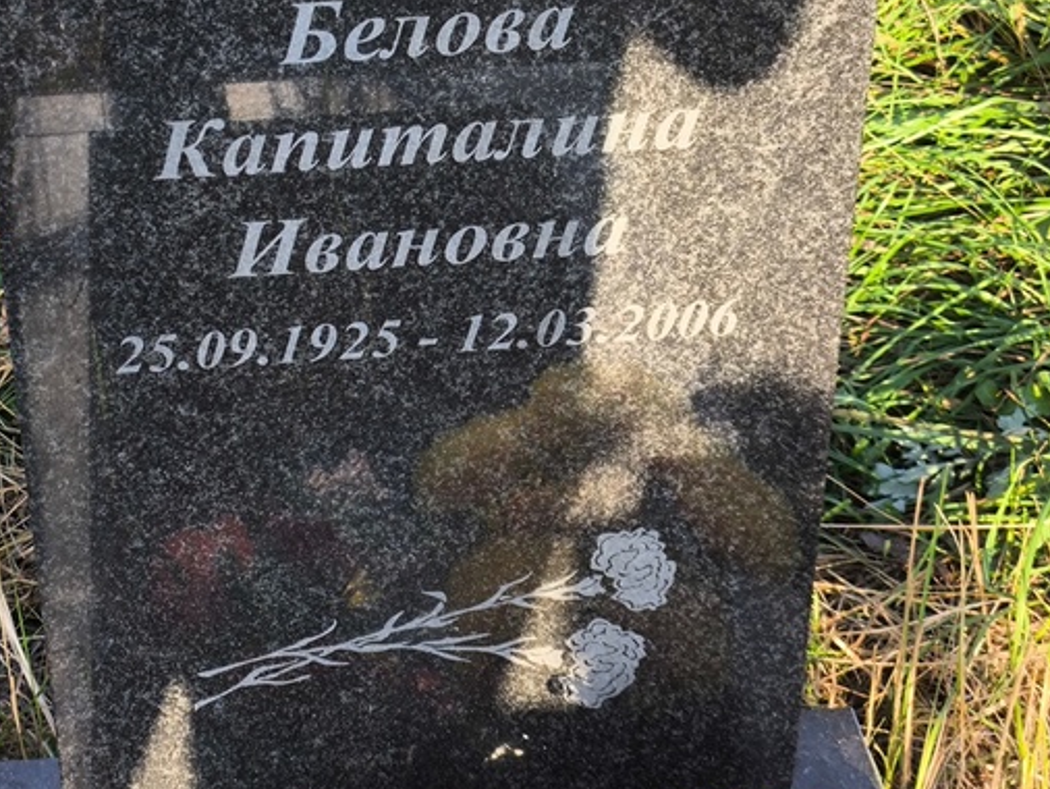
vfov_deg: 18.7
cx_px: 321
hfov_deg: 24.5
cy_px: 307
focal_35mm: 79
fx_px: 2397
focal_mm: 4.71
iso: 50
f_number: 1.7
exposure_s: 1/212
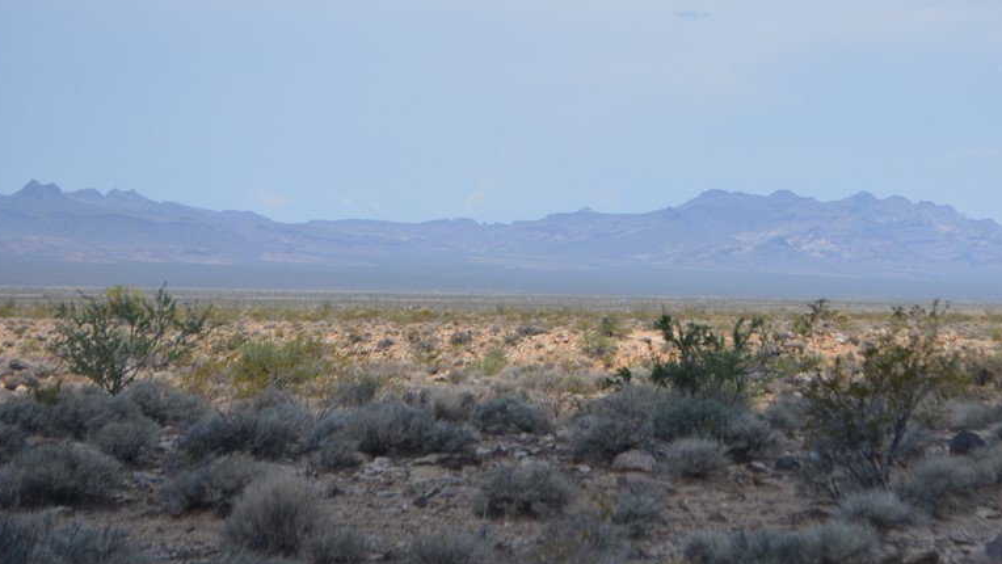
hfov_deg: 17.4
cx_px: 670
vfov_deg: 9.9
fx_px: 3262
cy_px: 254
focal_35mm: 123
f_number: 7.1
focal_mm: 55
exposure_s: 1/1600
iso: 400
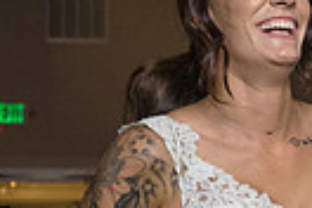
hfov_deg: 8.0
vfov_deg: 5.5
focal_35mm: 251
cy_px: 159
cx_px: 530
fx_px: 2175
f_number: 5.6
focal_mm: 49
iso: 2000
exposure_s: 1/200
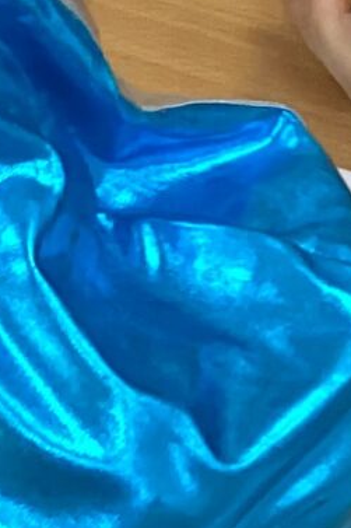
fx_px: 3206
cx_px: 124
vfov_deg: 8.9
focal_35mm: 219
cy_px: -539
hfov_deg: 6.3
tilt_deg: -45.3
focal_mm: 3.3
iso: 160
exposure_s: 1/50
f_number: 2.4
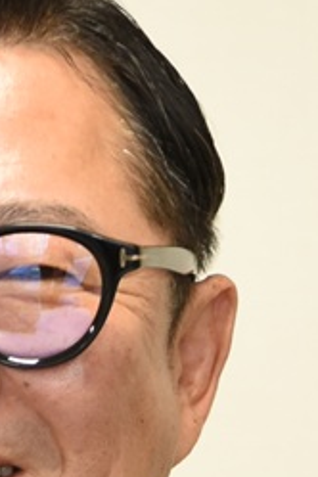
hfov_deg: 2.7
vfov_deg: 4.0
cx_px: -117
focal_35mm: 506
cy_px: 969
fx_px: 6704
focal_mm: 70
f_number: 3.5
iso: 800
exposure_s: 1/160
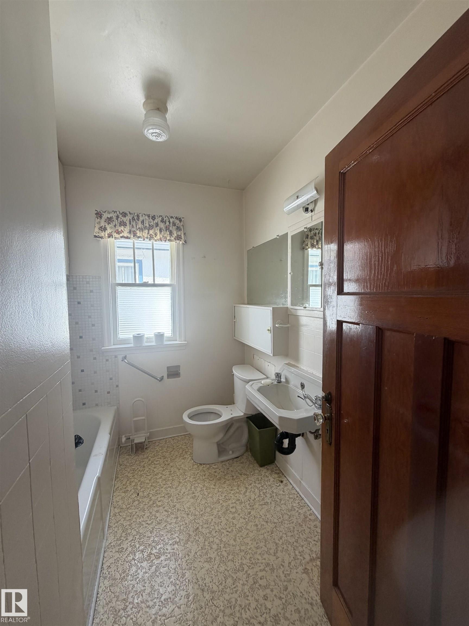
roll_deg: +1.1
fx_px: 253
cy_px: 313
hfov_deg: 85.7
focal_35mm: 14
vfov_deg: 102.1
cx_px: 234
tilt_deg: -4.6
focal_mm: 2.22
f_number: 2.2
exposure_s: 1/121
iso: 160
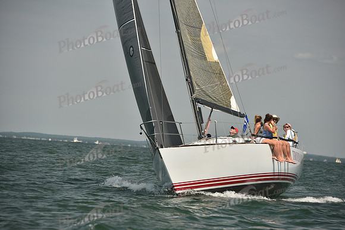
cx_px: 172
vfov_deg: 6.9
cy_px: 115
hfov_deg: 10.3
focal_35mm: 200
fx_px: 1917
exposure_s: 1/1000
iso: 320
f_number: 7.1
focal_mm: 200
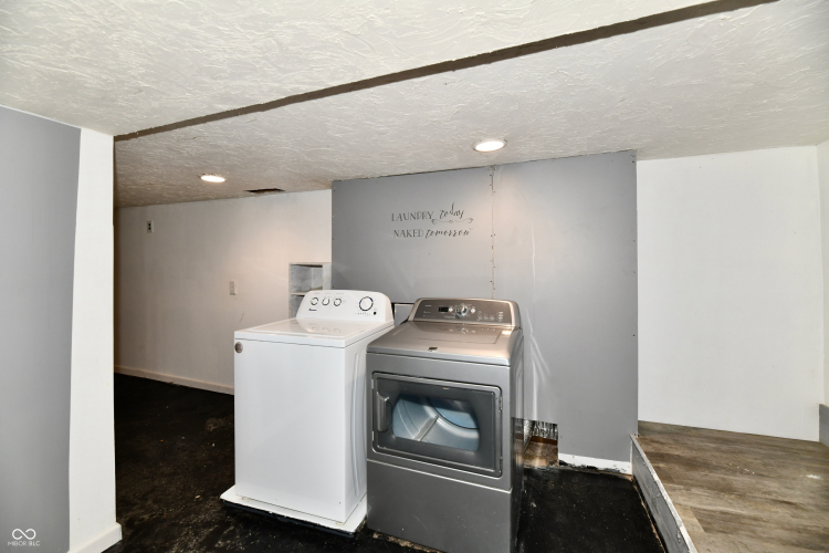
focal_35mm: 14
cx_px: 414
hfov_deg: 104.3
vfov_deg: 81.2
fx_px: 322
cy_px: 276
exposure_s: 1/60
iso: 640
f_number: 6.3
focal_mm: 14
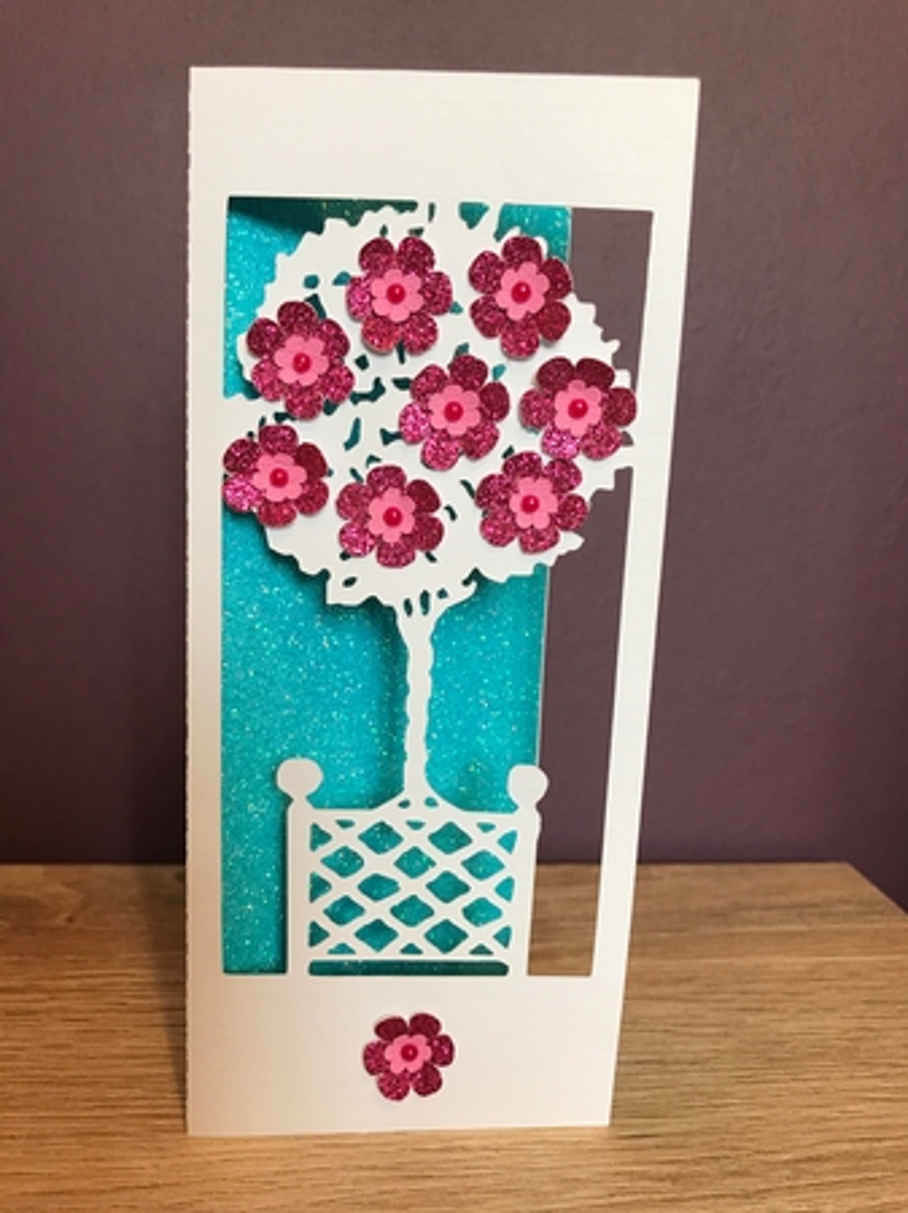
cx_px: 454
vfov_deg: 63.5
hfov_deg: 49.7
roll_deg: -1.9
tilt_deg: -8.5
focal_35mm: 28
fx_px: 980
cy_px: 606
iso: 32
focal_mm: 3.99
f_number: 1.8
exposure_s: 1/33
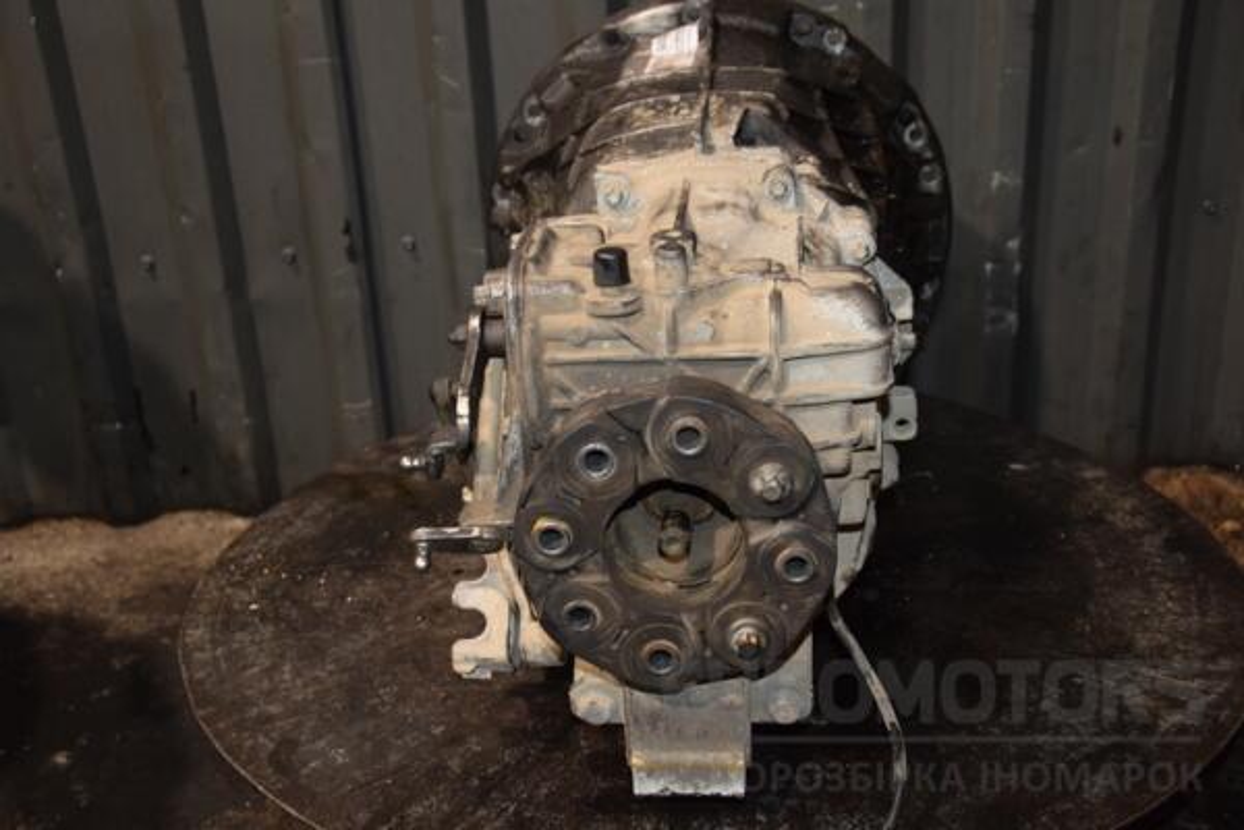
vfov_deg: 28.1
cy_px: 415
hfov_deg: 41.1
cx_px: 622
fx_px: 1659
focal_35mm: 48
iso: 800
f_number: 5
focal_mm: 32
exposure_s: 1/60
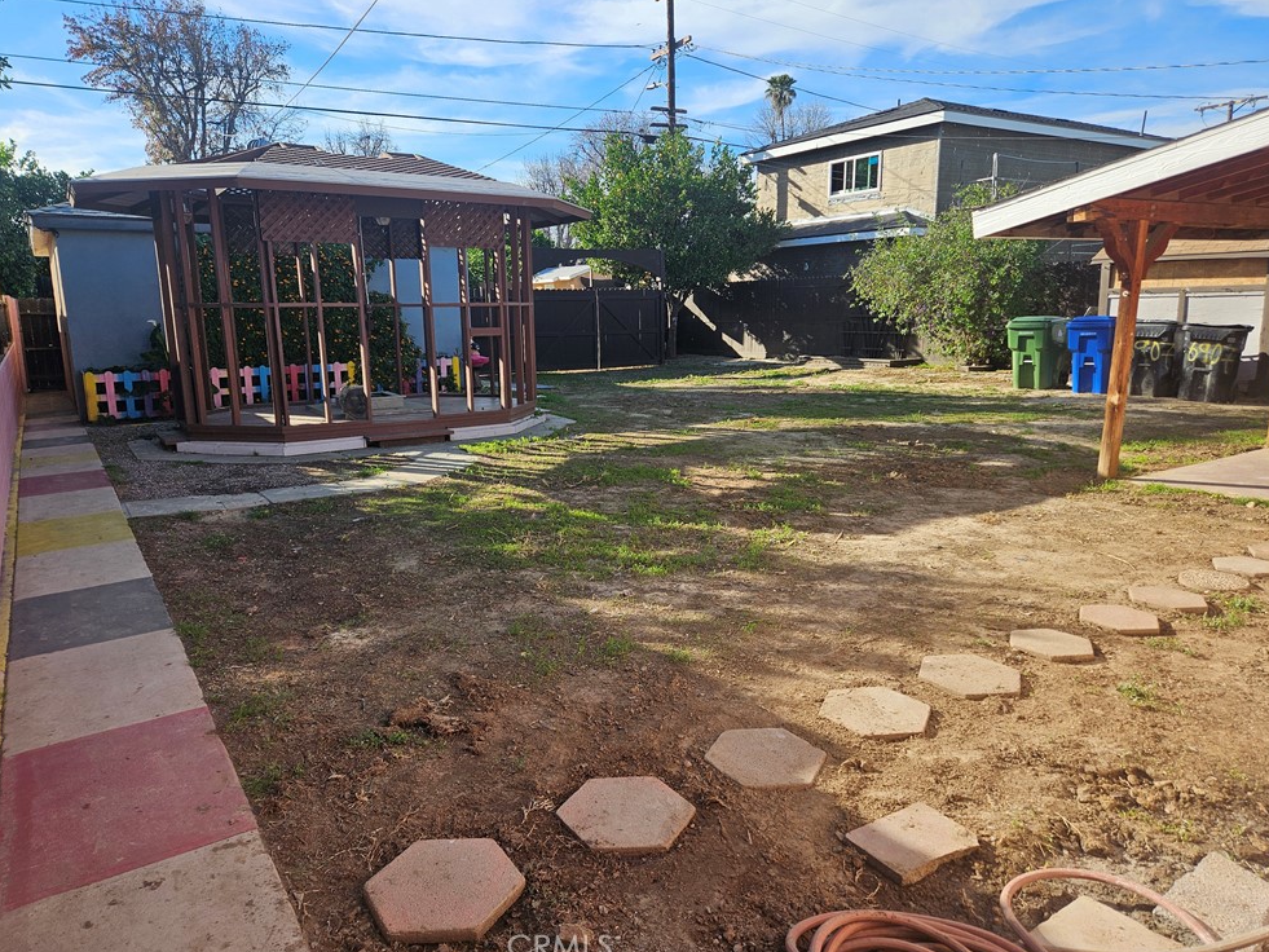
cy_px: 468
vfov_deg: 56.8
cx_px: 618
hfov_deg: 71.6
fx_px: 880
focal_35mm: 24
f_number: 1.8
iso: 25
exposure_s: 1/1096
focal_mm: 5.4
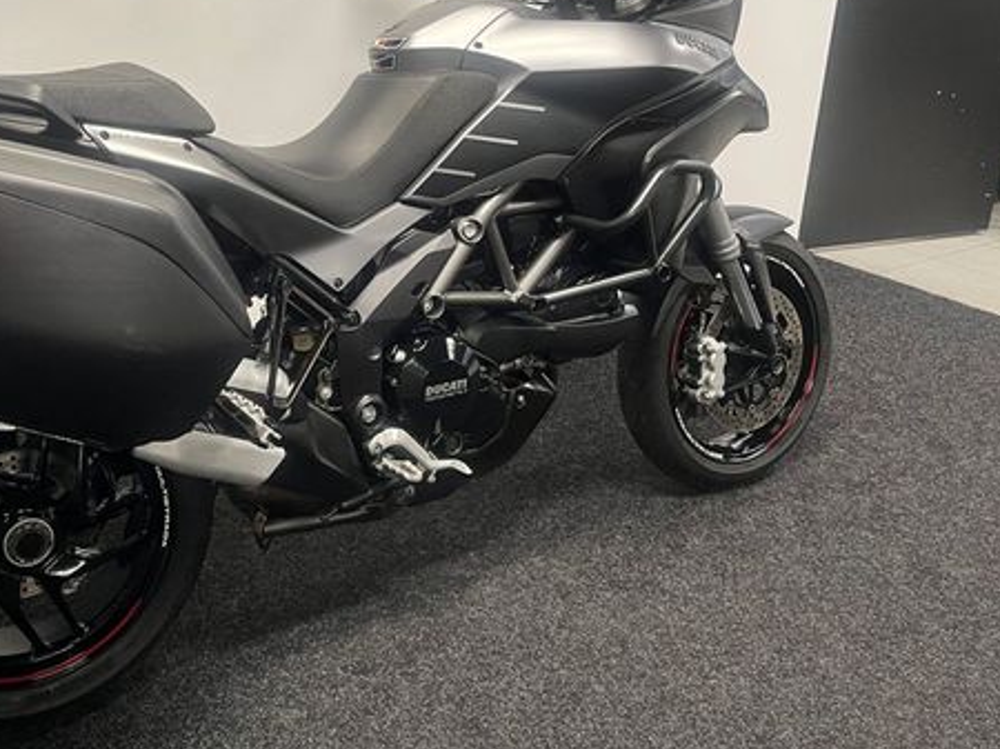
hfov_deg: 49.0
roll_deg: +0.3
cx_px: 304
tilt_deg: -18.9
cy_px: 251
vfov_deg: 38.2
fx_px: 1068
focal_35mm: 37
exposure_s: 1/50
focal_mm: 5.1
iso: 125
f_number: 1.6
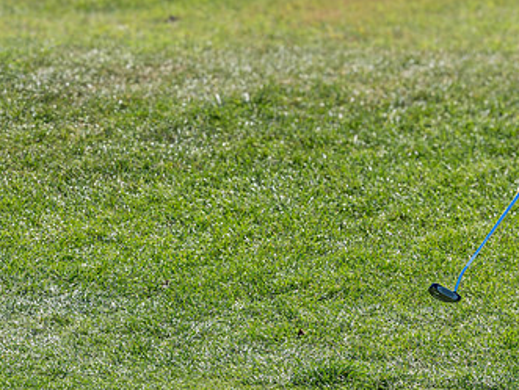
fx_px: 11632
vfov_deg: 1.9
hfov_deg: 2.6
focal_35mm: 775
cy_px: 133
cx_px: 429
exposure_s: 1/320
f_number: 5.6
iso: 200
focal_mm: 200
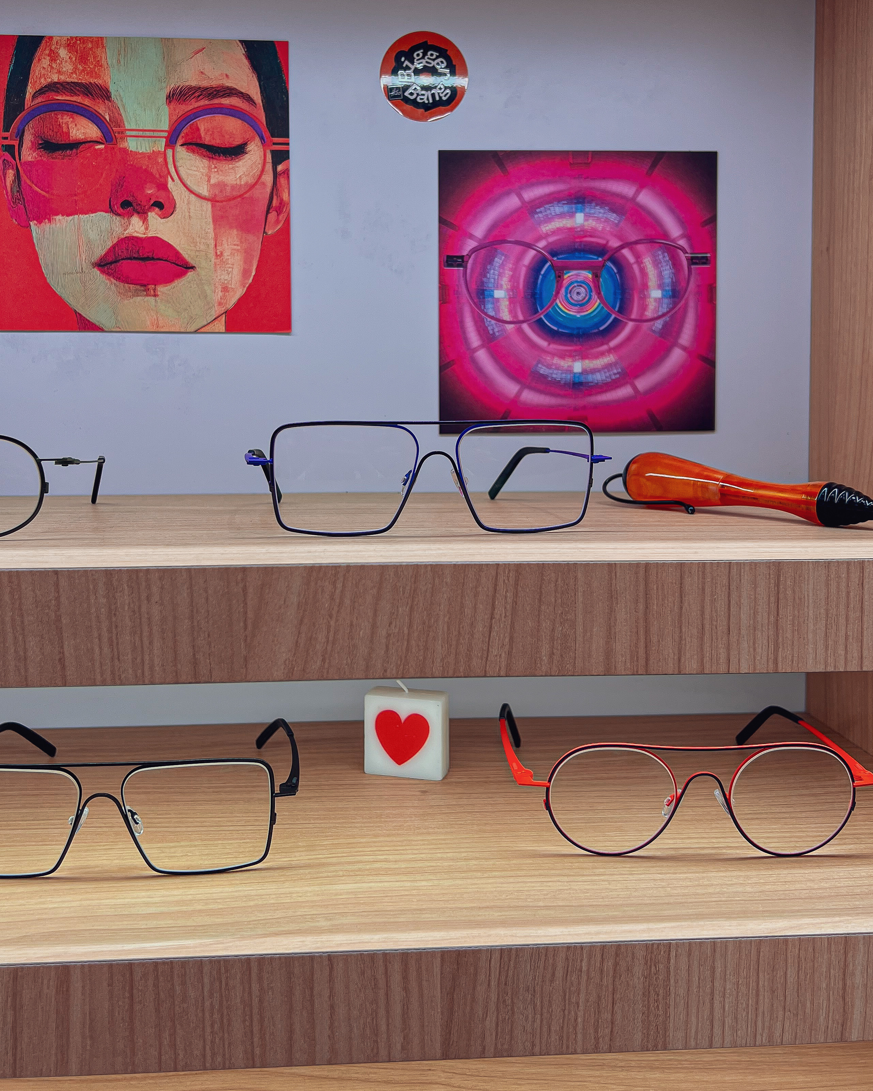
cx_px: 406
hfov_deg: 45.8
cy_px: 430
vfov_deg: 55.2
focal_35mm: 32
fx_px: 1034
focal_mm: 5.7
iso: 40
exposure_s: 1/170
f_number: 1.5
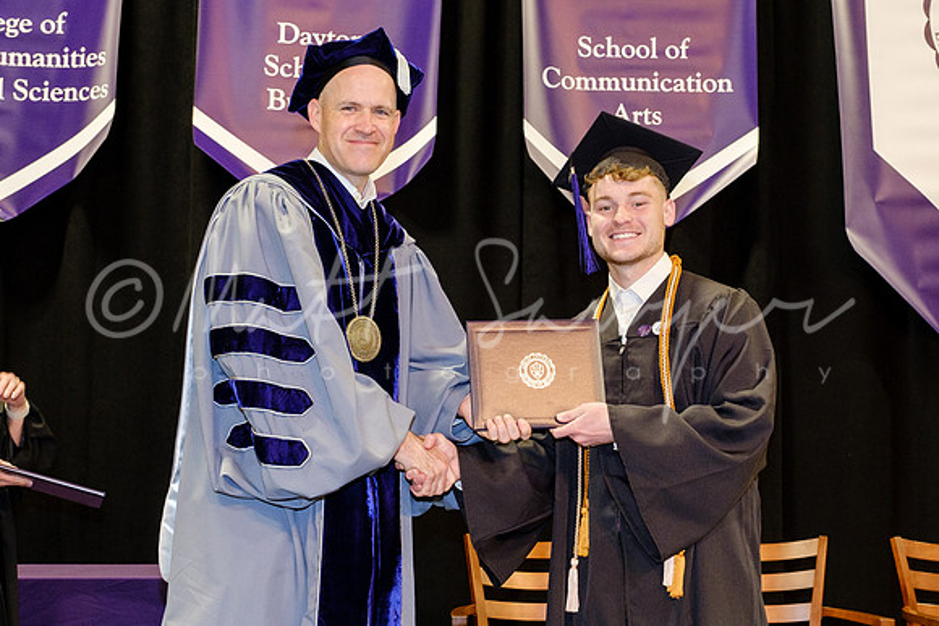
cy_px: 383
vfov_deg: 26.2
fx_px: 1342
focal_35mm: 51
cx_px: 497
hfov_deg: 38.6
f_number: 4
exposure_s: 1/100
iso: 1250
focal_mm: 23.4
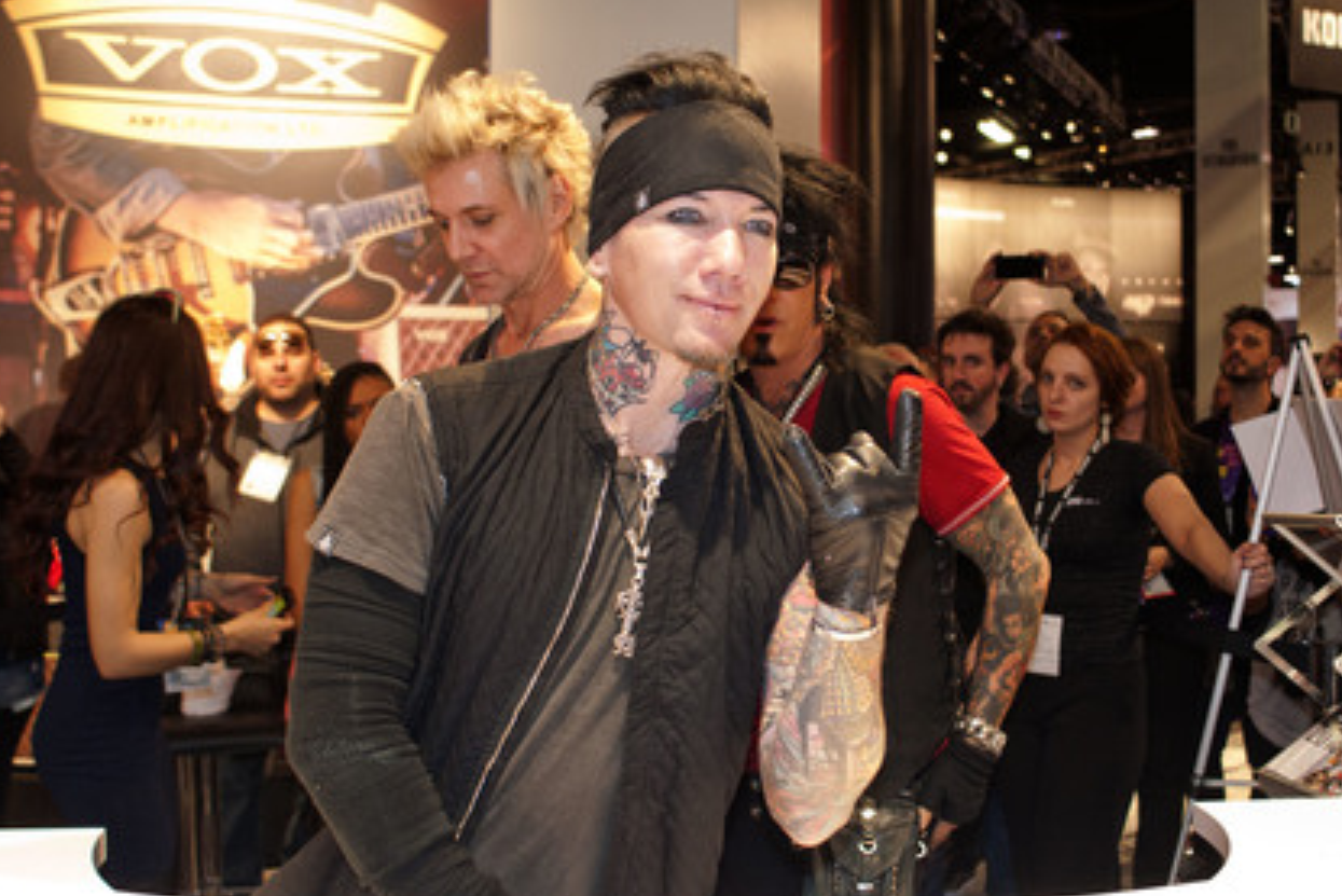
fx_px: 1454
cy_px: 472
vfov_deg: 34.2
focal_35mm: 39
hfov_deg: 49.5
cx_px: 650
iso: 1250
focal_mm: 24
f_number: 4.5
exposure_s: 1/160
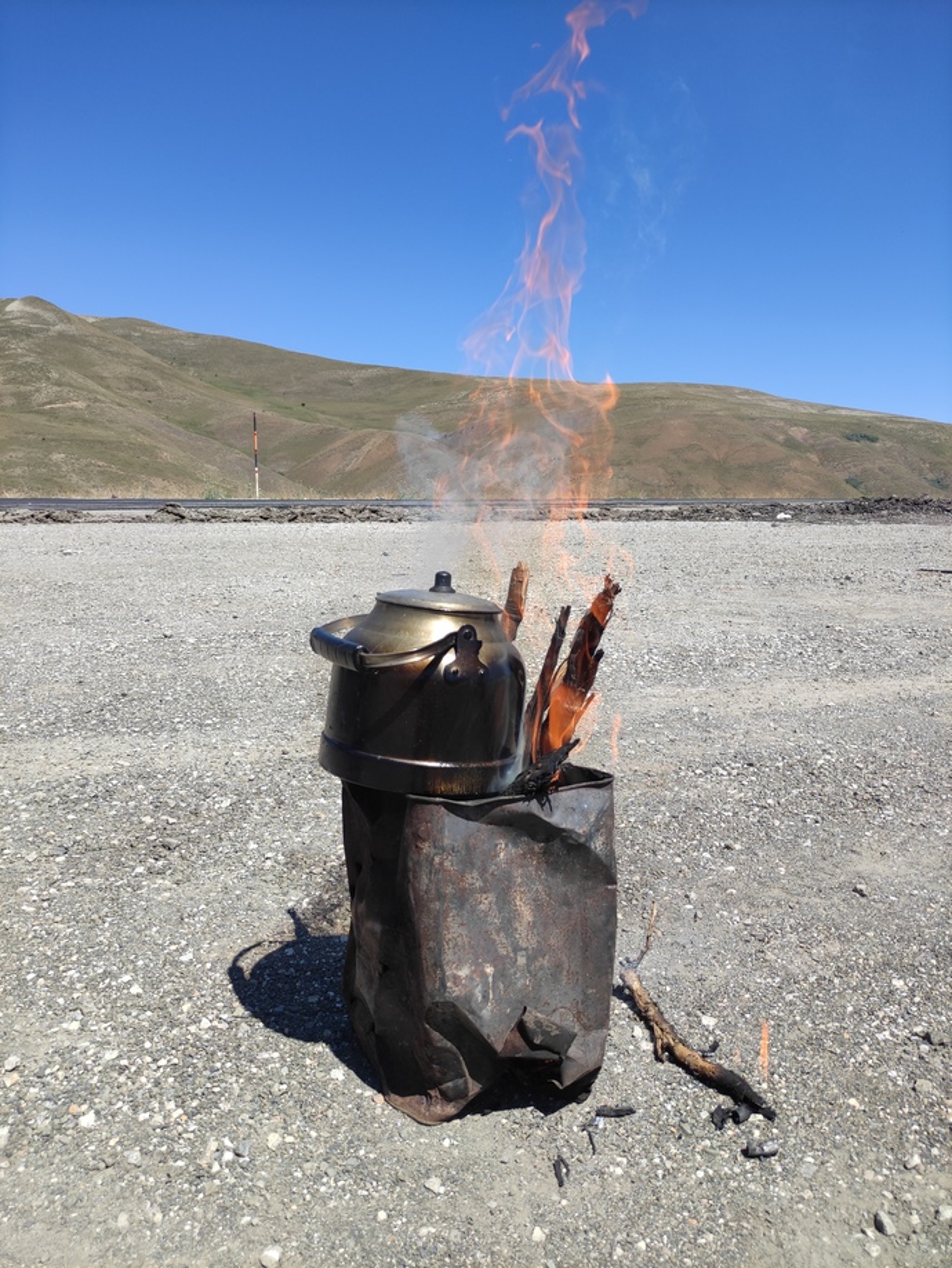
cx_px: 476
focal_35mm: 25
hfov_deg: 54.9
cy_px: 634
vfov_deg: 69.4
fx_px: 916
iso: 100
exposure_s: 1/1047
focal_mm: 5.43
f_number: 1.89
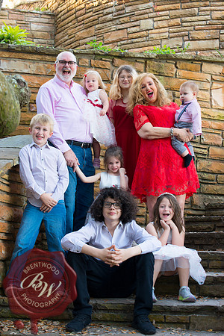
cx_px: 112
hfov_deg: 19.5
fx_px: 653
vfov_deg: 28.8
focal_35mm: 70
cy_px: 168
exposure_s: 1/30
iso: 200
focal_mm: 70
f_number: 5
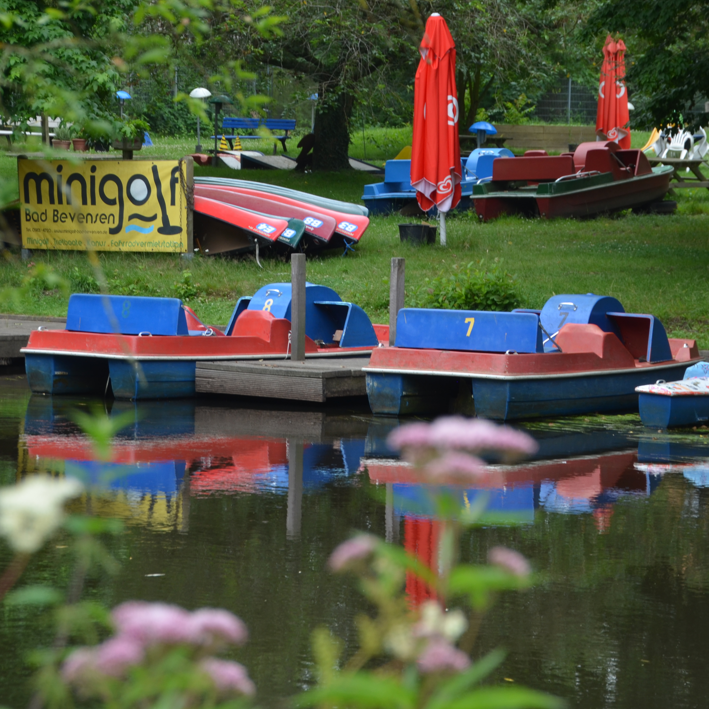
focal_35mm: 161
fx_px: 3731
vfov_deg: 10.9
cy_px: 332
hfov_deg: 10.9
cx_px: 431
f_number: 5.6
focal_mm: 78
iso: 200
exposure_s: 1/125
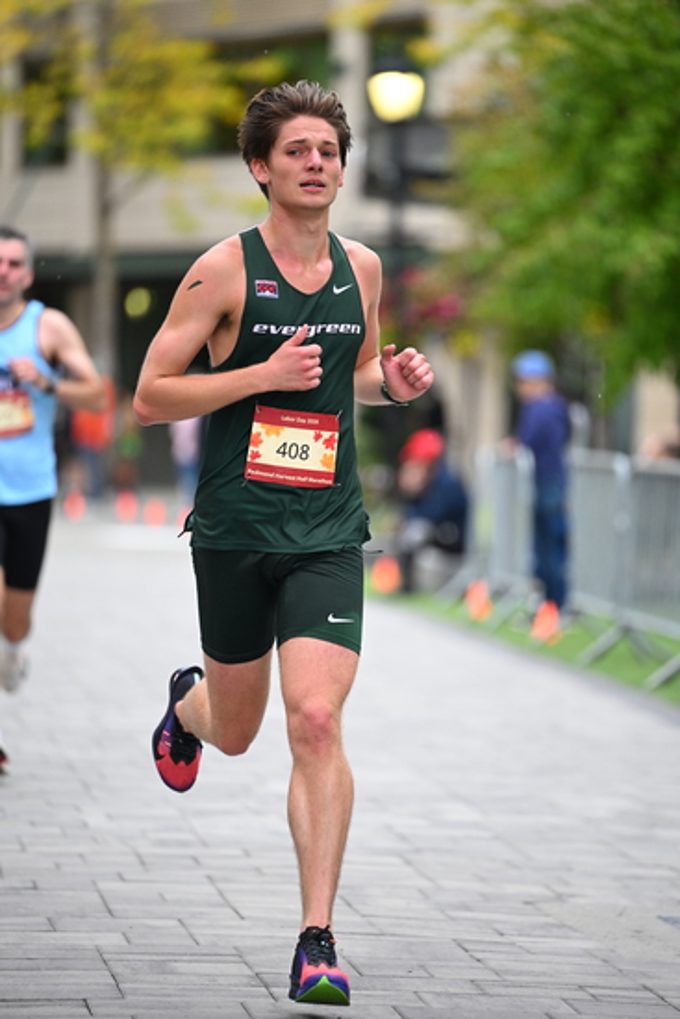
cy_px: 510
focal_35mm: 200
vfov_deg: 10.3
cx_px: 340
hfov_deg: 6.9
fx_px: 5663
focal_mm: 200
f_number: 2.8
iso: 1600
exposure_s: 1/1250
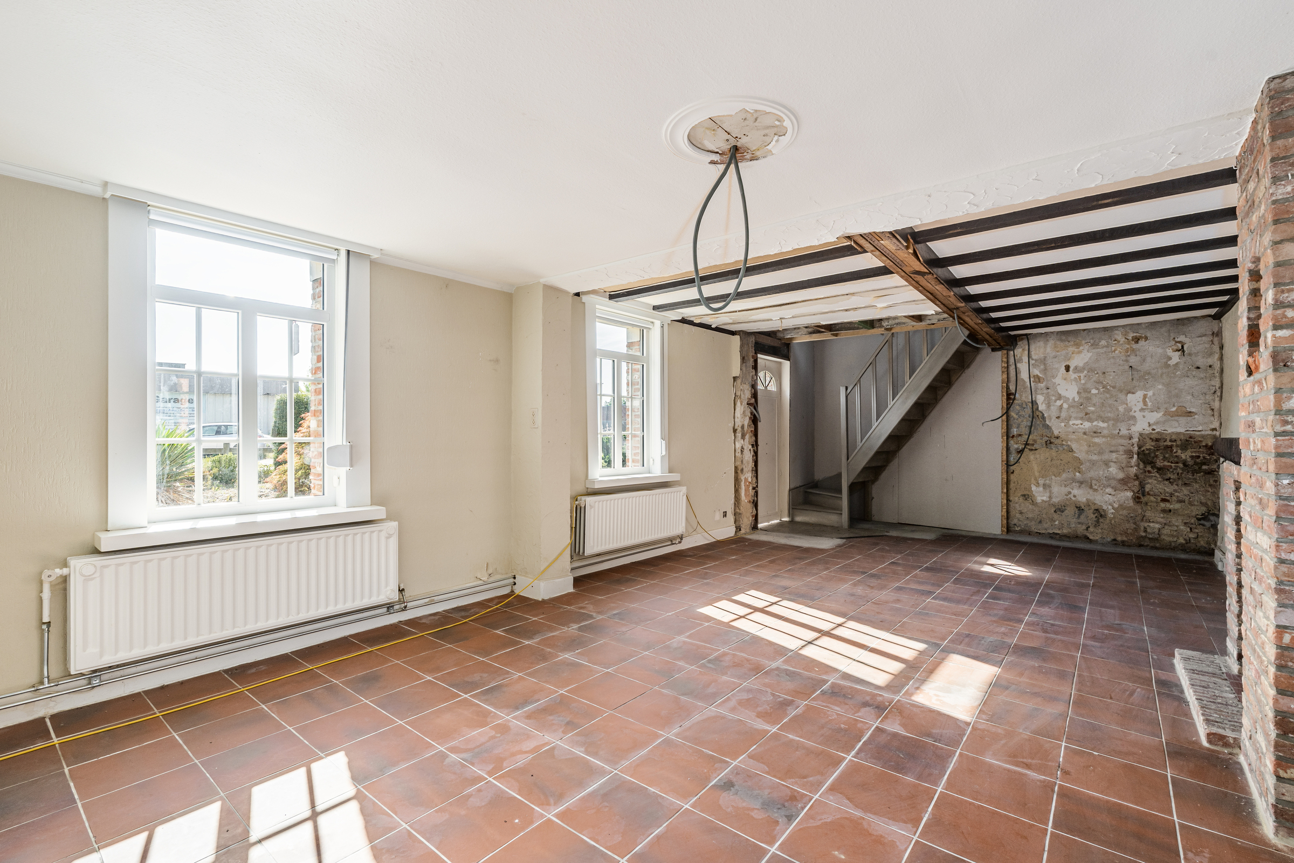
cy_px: 432
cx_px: 647
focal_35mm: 16
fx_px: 575
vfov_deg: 73.7
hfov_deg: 96.7
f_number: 9
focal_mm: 16
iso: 250
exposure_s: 1/320
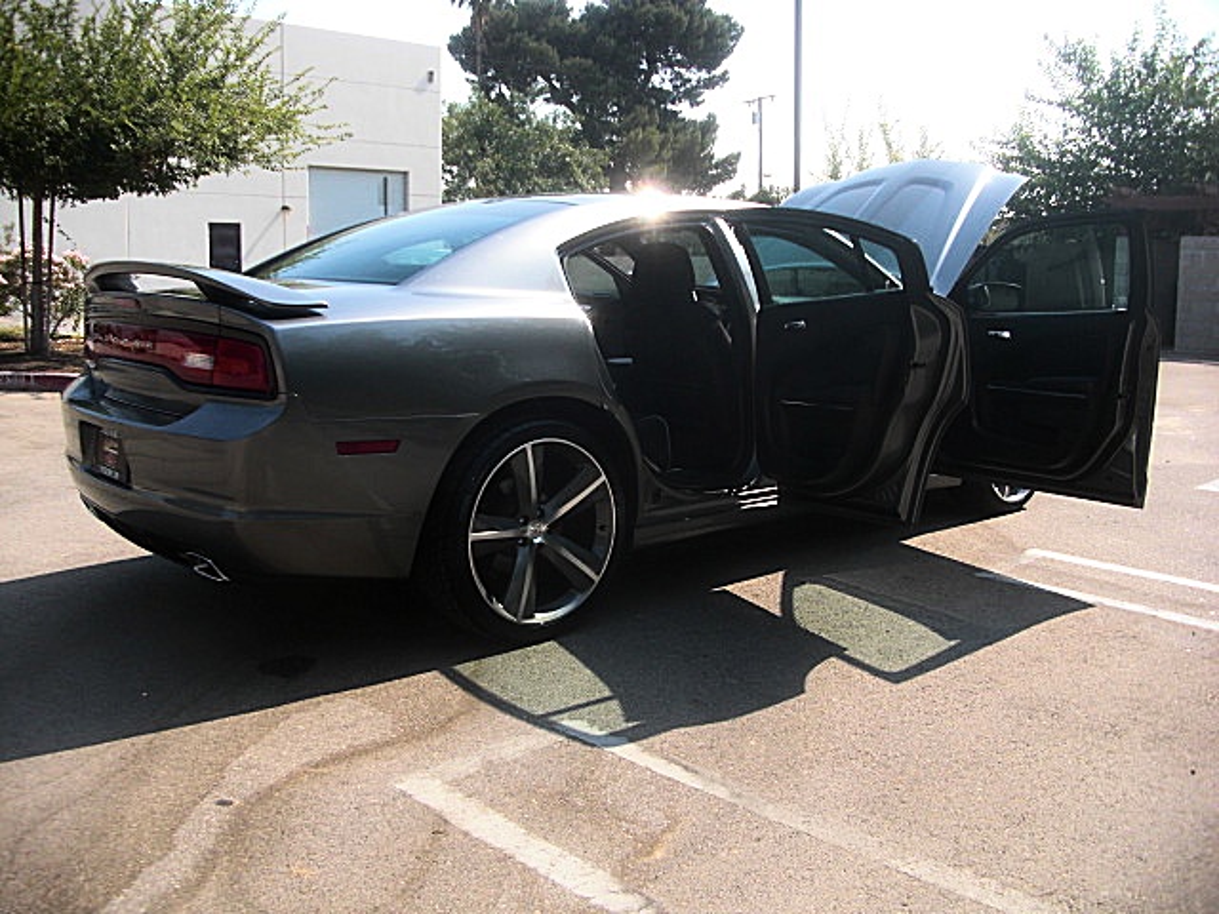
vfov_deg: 39.7
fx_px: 1268
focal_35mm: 36
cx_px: 610
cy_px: 457
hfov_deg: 51.4
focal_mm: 6.3
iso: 50
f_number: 2.8
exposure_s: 1/500
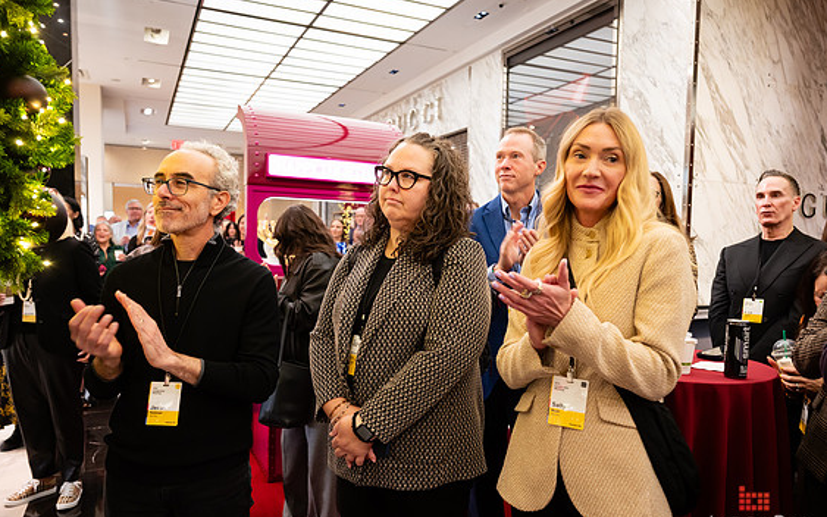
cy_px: 279
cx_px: 417
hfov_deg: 70.4
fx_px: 586
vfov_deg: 47.6
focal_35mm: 26
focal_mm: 24
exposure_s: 1/160
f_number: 3.2
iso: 1250
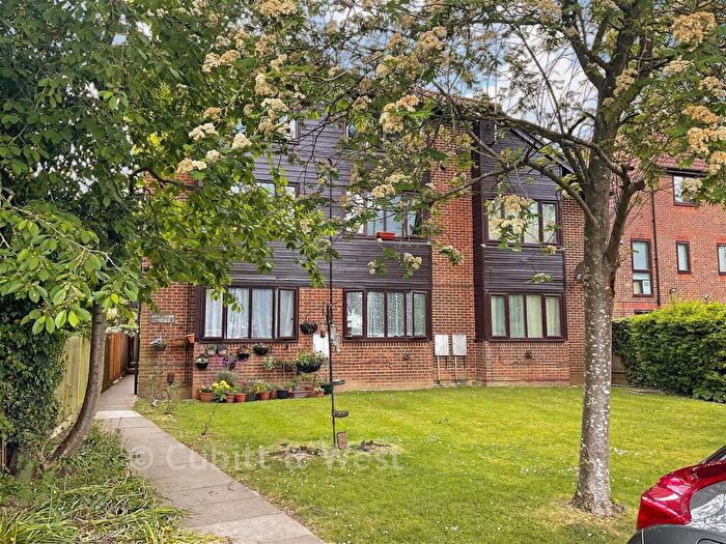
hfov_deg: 61.7
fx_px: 608
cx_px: 363
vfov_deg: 48.2
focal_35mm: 29
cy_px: 272
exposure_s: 1/120
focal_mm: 3
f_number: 1.8
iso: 20
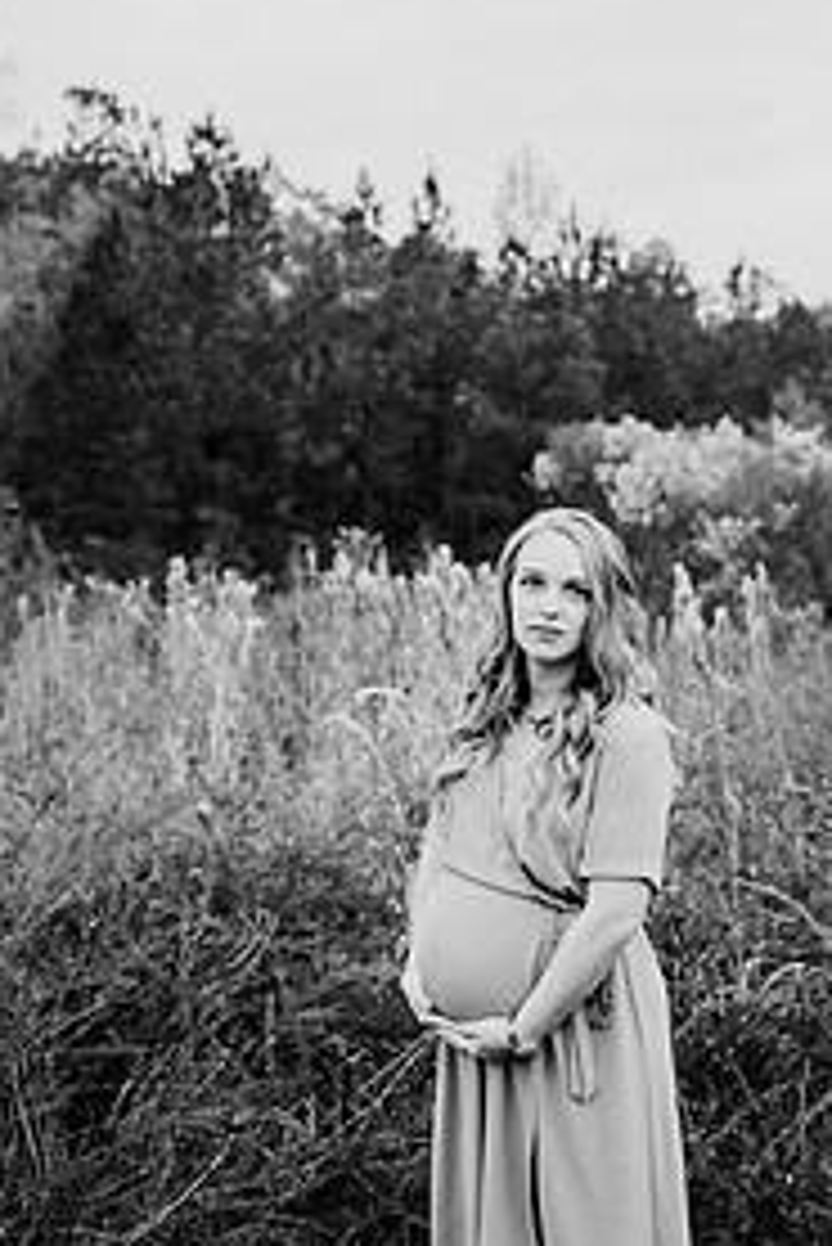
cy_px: 585
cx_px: 585
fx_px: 1350
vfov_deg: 49.5
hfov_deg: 33.8
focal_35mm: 39
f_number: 2.5
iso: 400
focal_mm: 24
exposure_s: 1/250
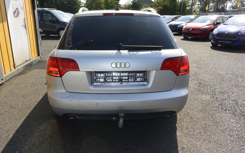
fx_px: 187
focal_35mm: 28
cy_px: 76
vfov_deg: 44.5
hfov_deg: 66.5
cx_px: 122
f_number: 9
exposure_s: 1/250
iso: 160
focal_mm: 10
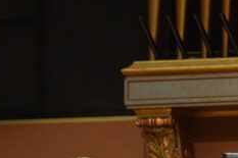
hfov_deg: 4.8
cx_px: 396
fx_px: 2834
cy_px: 222
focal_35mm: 429
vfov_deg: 3.2
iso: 2500
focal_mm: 70
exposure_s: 1/125
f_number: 4.2
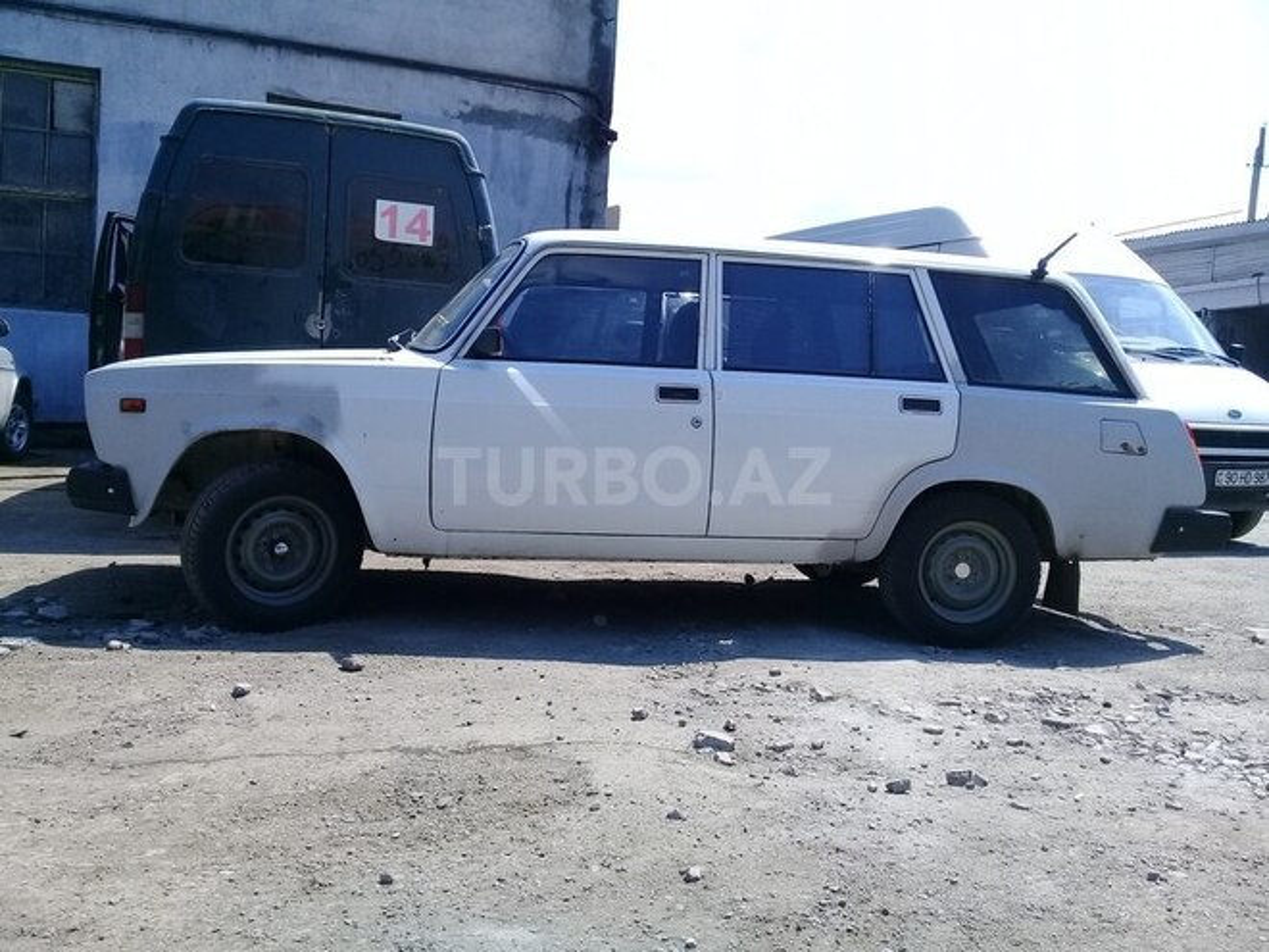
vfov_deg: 45.4
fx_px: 1136
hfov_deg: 58.4
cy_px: 476
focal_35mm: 31
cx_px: 634
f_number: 2.2
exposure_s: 1/858
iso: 50
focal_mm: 3.3
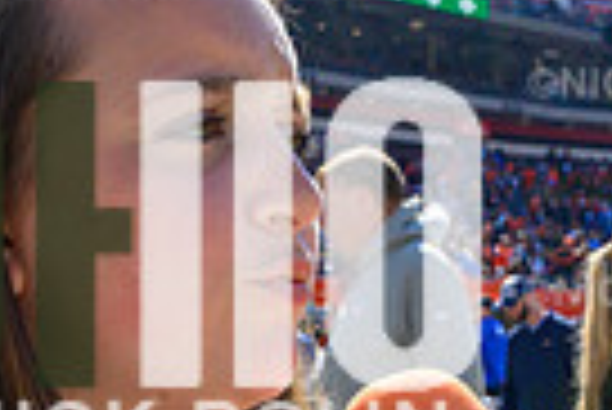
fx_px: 1736
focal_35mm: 102
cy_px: 295
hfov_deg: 19.9
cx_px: 162
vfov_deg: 13.4
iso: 1000
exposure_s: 1/2000
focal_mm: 24
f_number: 8
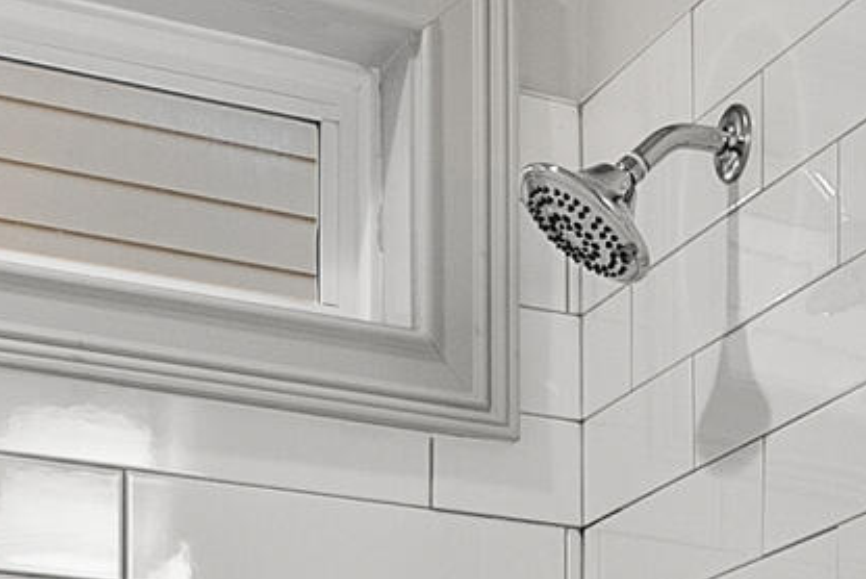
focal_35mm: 101
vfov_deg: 12.0
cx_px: 1064
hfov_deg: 19.0
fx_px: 2431
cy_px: 1165
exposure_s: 1/15
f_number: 7.1
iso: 800
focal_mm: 14
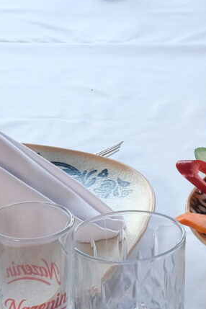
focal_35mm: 197
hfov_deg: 6.8
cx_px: 343
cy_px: 139
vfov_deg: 10.4
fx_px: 1691
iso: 800
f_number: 6.4
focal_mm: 22
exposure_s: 1/80
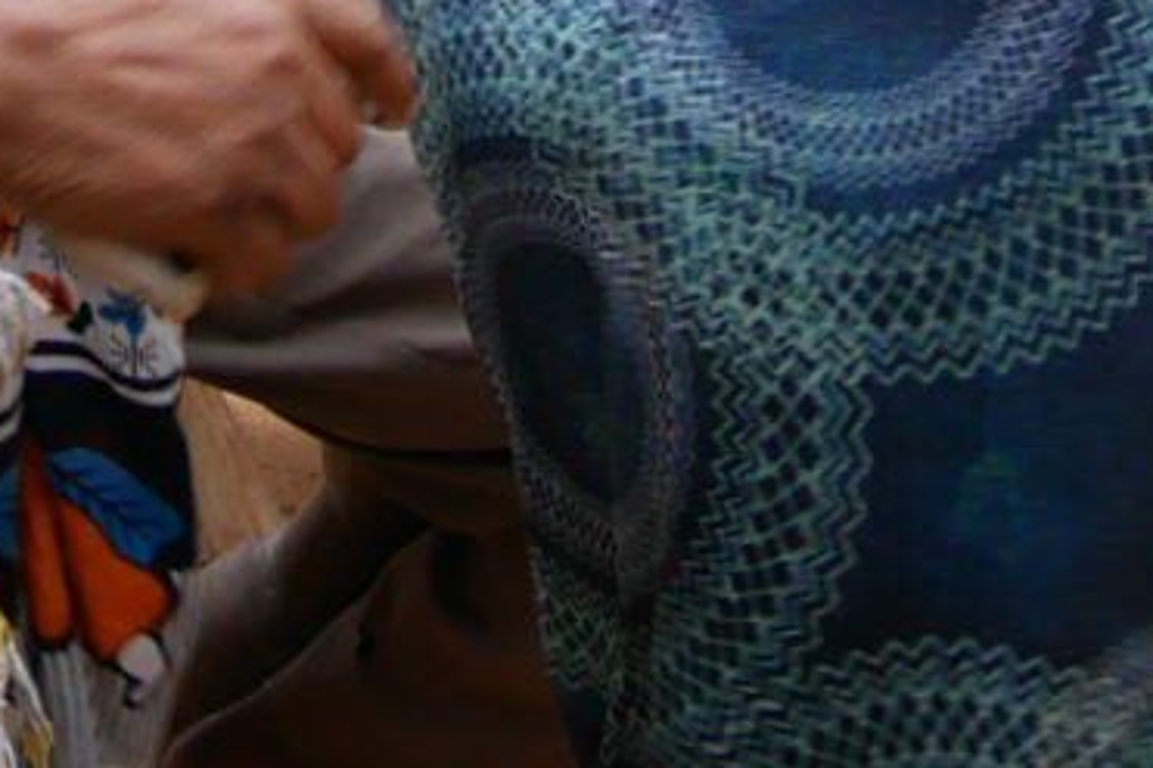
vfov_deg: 6.4
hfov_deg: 10.2
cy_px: -1365
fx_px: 6434
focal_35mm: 201
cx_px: 451
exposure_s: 1/125
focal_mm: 14
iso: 200
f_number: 4
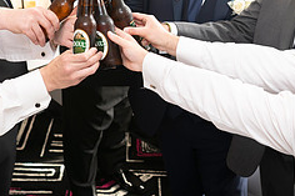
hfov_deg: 34.0
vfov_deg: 21.7
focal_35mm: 59
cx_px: 145
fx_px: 483
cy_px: -20
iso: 800
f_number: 2.8
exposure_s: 1/100
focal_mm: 24
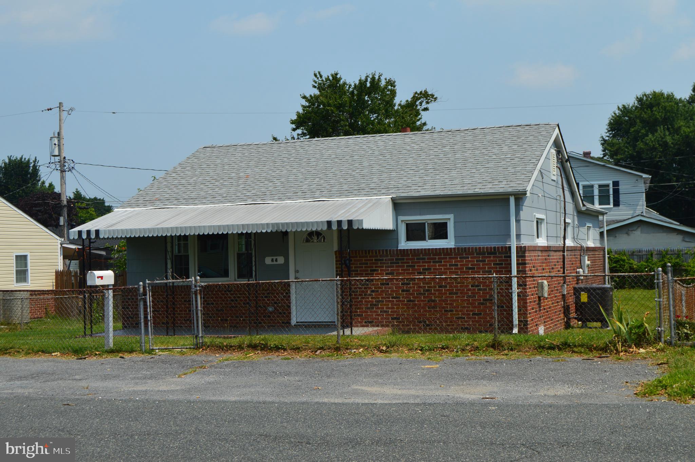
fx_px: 1012
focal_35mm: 52
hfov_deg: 37.9
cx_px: 348
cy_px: 231
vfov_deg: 25.7
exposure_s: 1/500
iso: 200
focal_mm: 35
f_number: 11
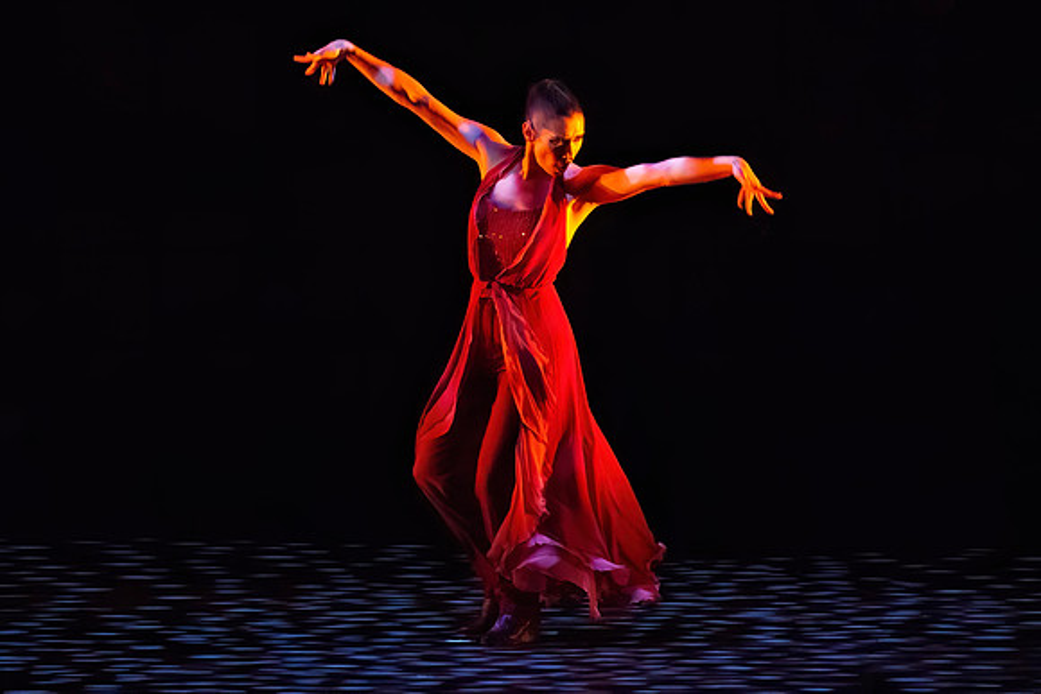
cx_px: 521
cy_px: 377
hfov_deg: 4.9
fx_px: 12256
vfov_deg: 3.2
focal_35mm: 424
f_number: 7.1
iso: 25600
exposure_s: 1/400
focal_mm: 303
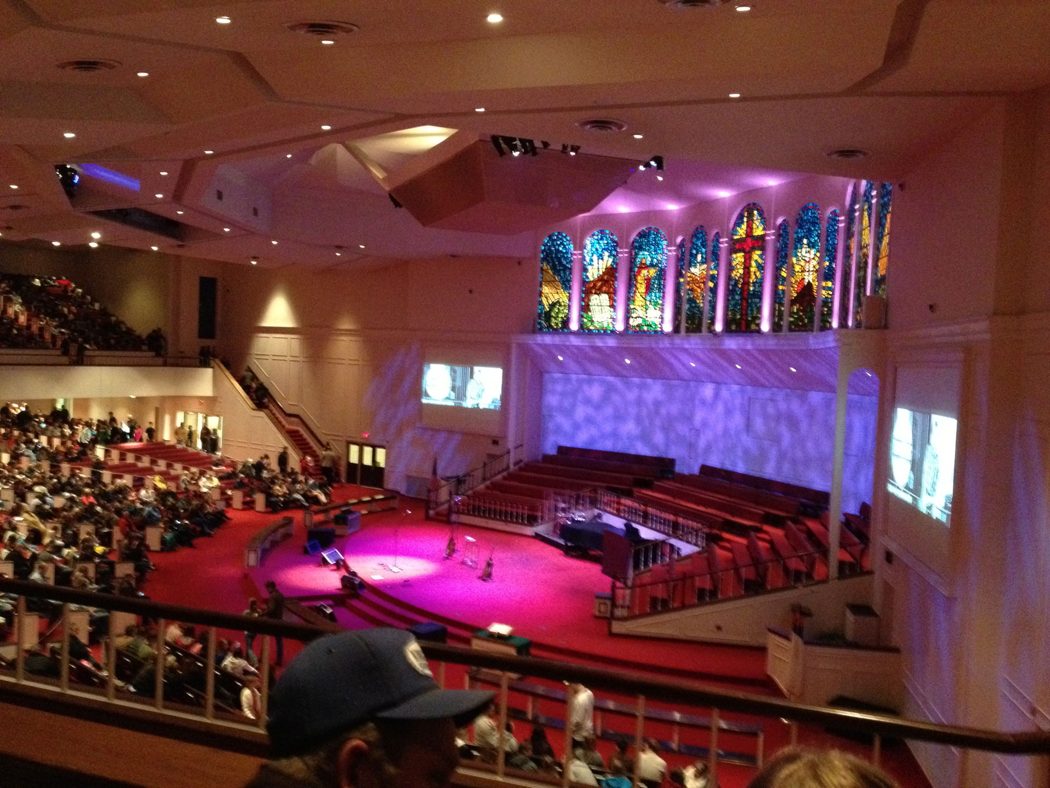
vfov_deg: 40.7
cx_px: 525
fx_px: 1062
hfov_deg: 52.6
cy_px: 394
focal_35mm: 35
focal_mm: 4.28
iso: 640
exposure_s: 1/15
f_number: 2.4
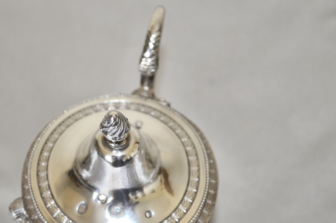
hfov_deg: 16.3
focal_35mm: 126
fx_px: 1173
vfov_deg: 10.8
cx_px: 139
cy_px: 135
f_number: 5.6
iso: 200
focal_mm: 52
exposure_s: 1/30
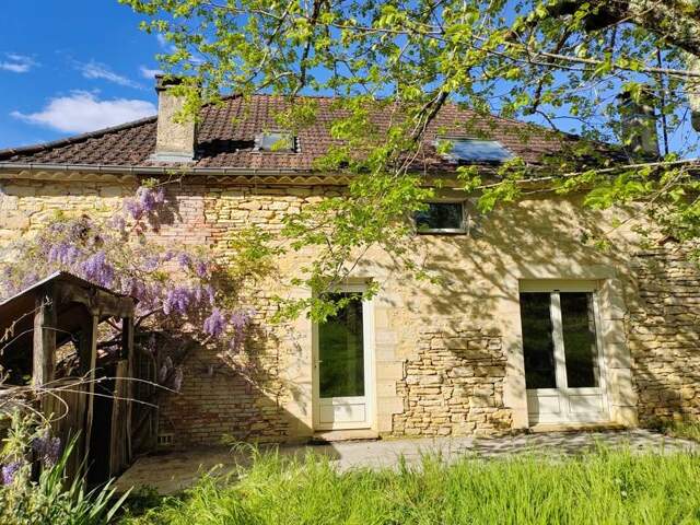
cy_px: 262
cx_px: 350
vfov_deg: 51.4
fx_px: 546
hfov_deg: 65.3
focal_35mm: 27
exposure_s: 1/1800
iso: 100
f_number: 1.9
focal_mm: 5.52
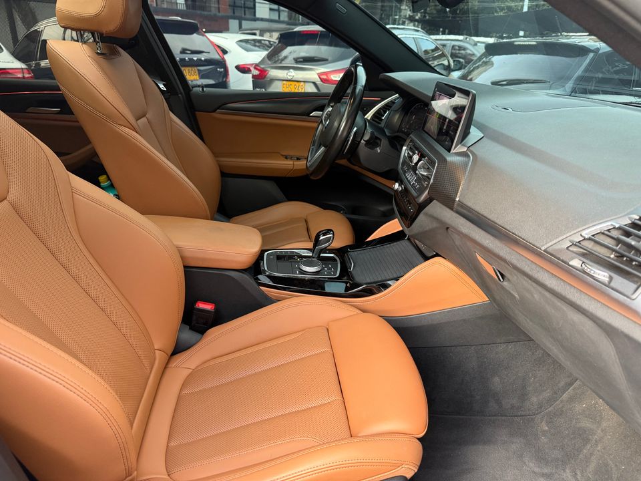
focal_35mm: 24
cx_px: 320
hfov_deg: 71.6
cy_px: 240
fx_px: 444
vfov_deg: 56.8
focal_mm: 6.76
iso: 250
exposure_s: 1/49
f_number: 1.78
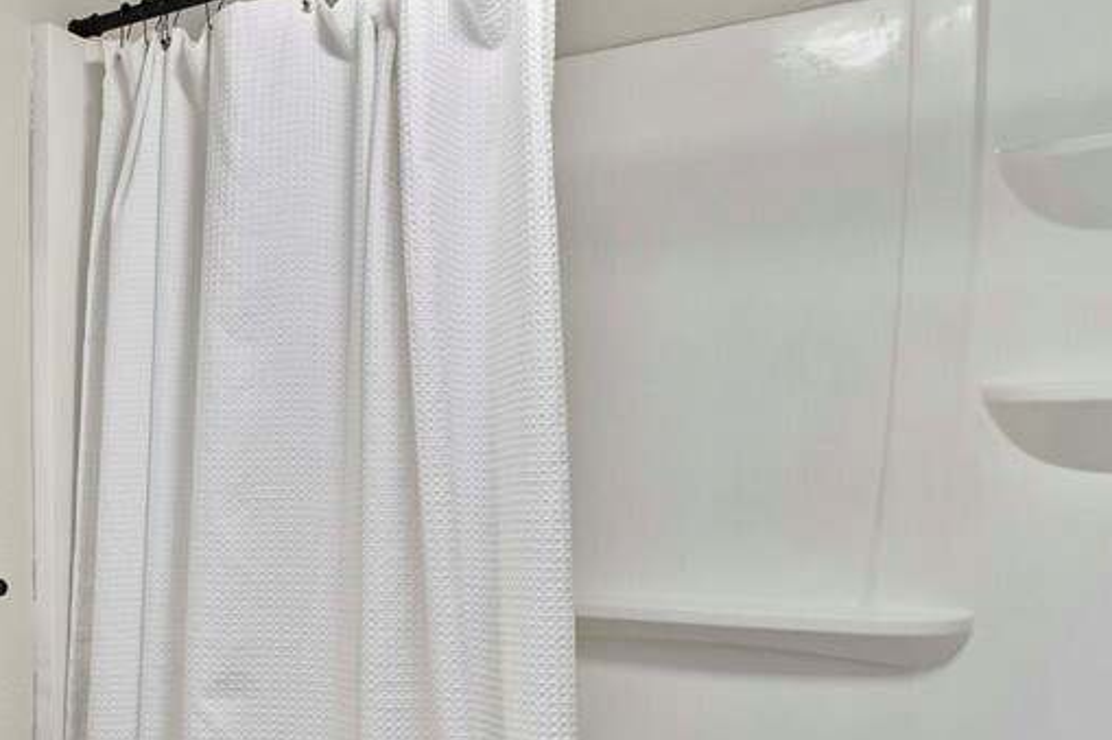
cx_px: -56
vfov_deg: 33.3
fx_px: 1235
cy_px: 444
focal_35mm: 40
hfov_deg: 40.8
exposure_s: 1/15
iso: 1000
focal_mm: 12
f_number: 6.7
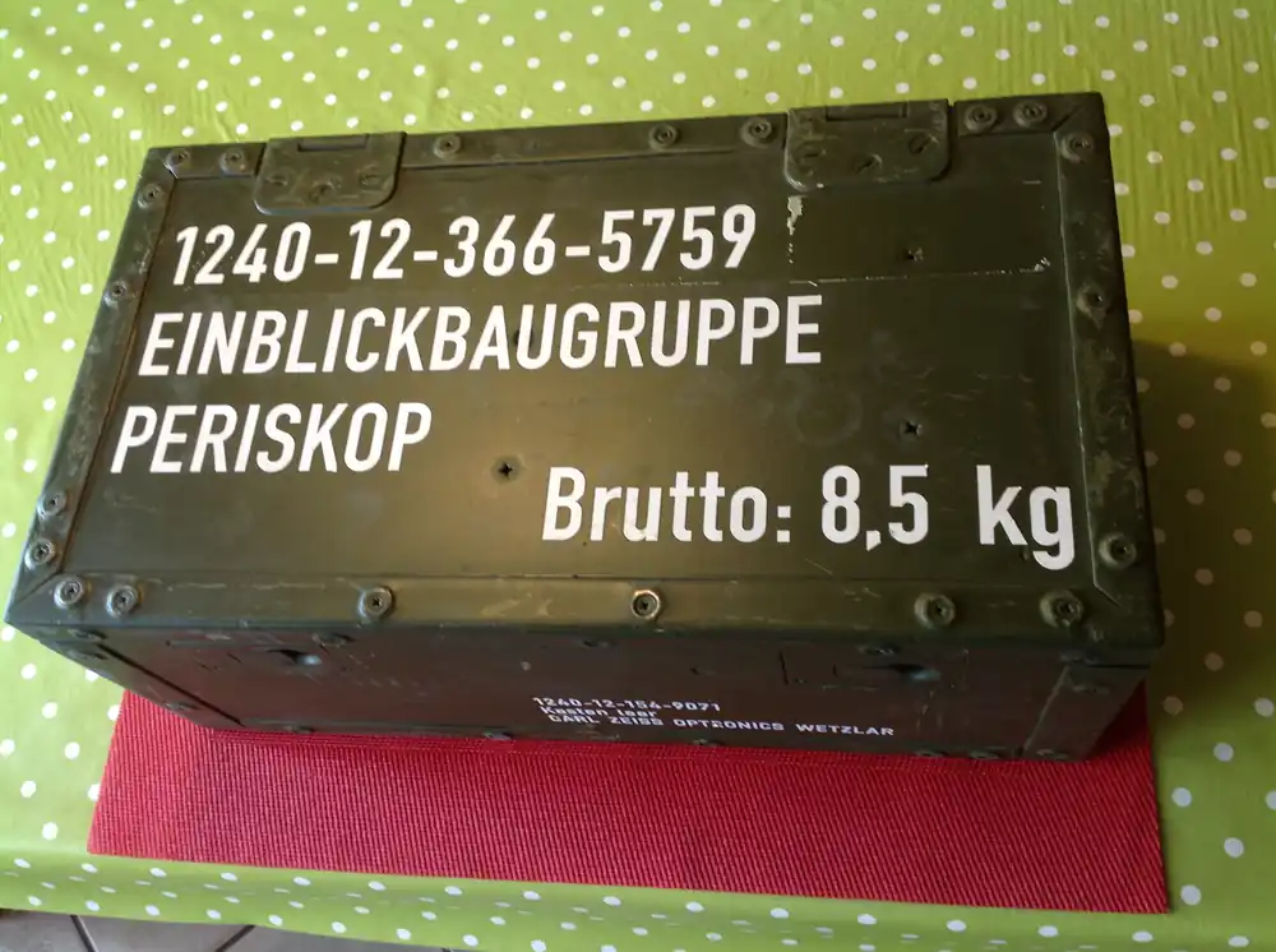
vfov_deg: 40.6
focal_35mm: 35
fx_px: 1288
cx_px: 638
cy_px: 476
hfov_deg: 52.7
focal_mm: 4.28
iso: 64
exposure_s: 1/24
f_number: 2.4
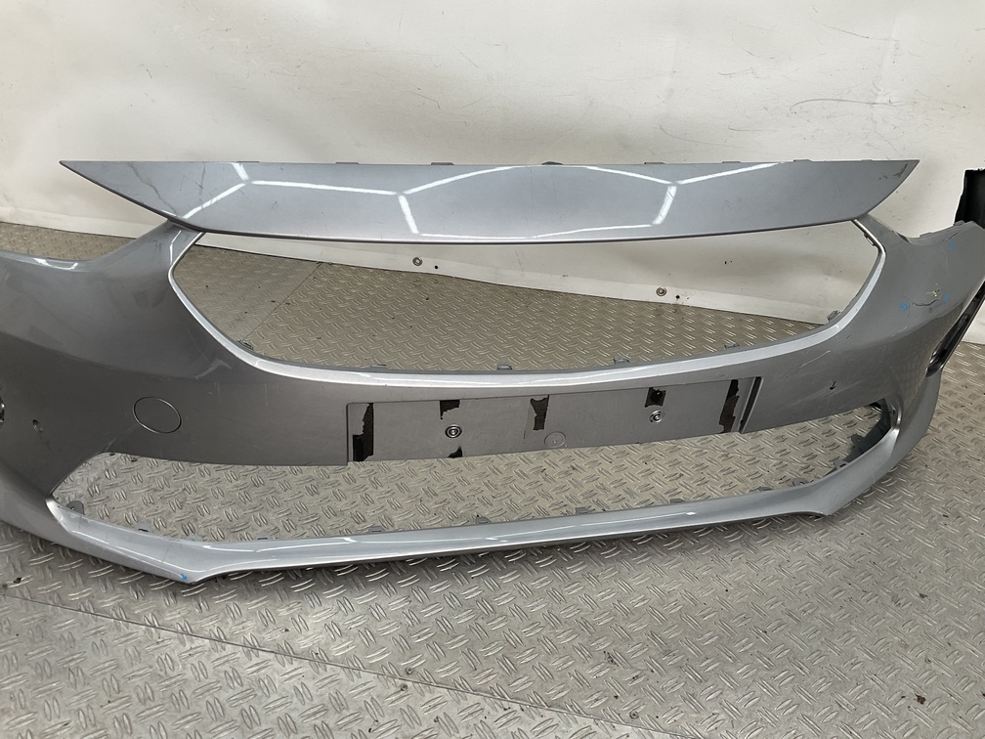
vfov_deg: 48.2
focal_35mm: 29
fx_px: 825
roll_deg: -4.0
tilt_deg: -29.1
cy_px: 370
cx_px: 492
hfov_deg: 61.7
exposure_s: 1/139
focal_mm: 3
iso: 16
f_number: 1.8
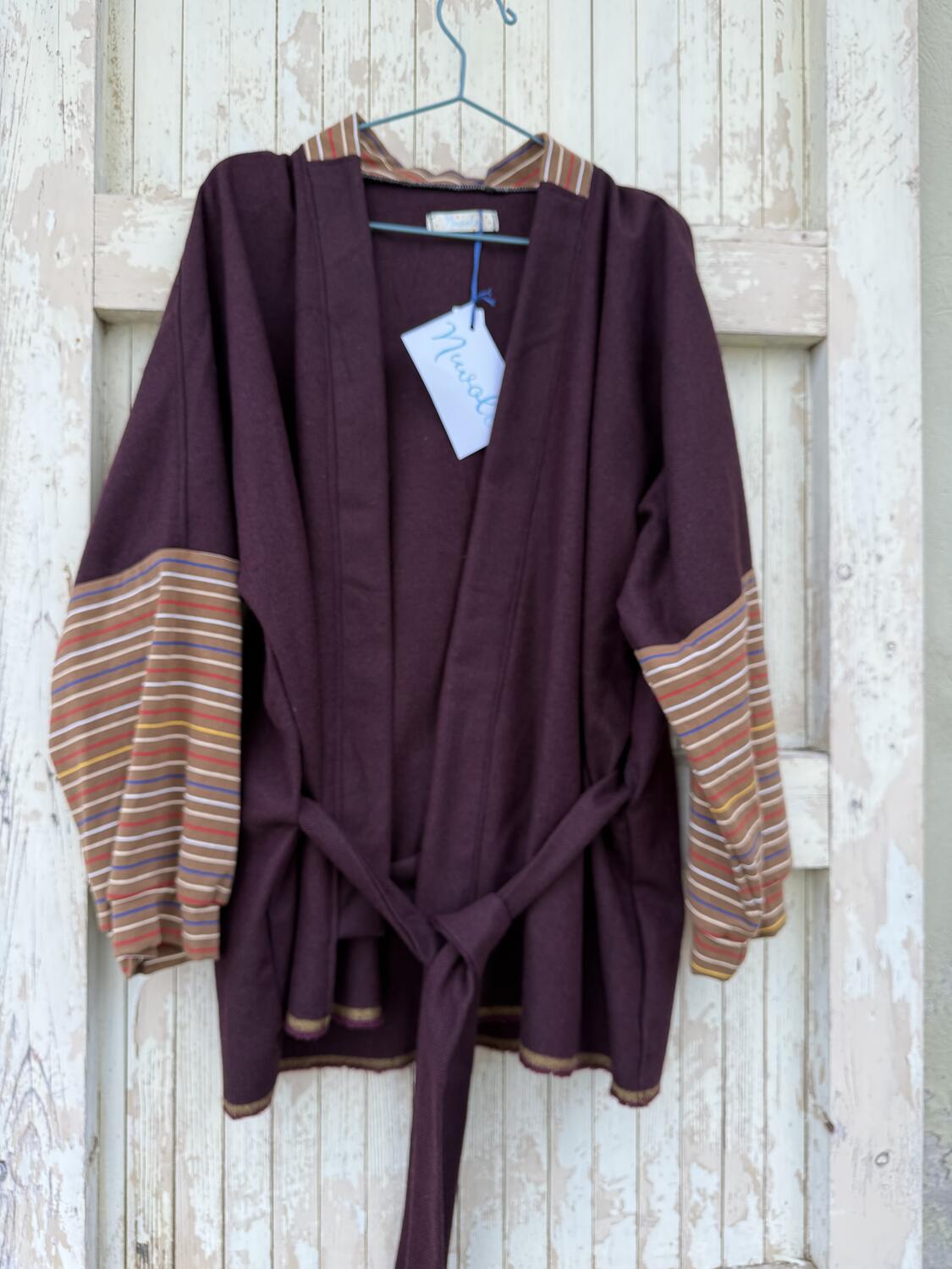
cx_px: 476
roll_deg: +0.0
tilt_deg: -6.1
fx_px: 880
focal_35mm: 24
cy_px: 634
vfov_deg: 71.6
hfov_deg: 56.8
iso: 100
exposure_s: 1/273
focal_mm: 6.76
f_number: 1.78
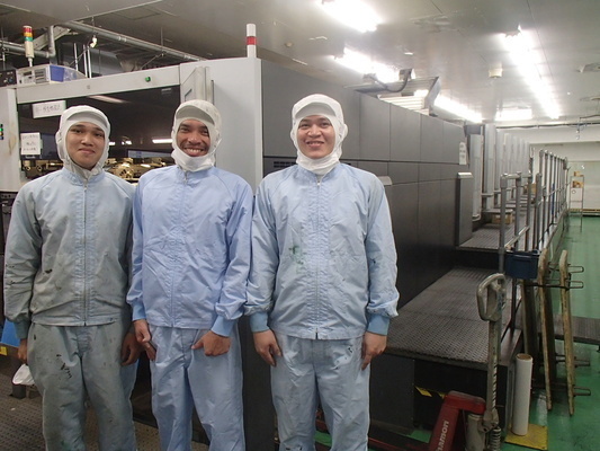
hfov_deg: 63.4
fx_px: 485
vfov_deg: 49.8
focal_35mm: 28
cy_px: 226
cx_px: 300
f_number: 3.9
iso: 400
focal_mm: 5
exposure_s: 1/30
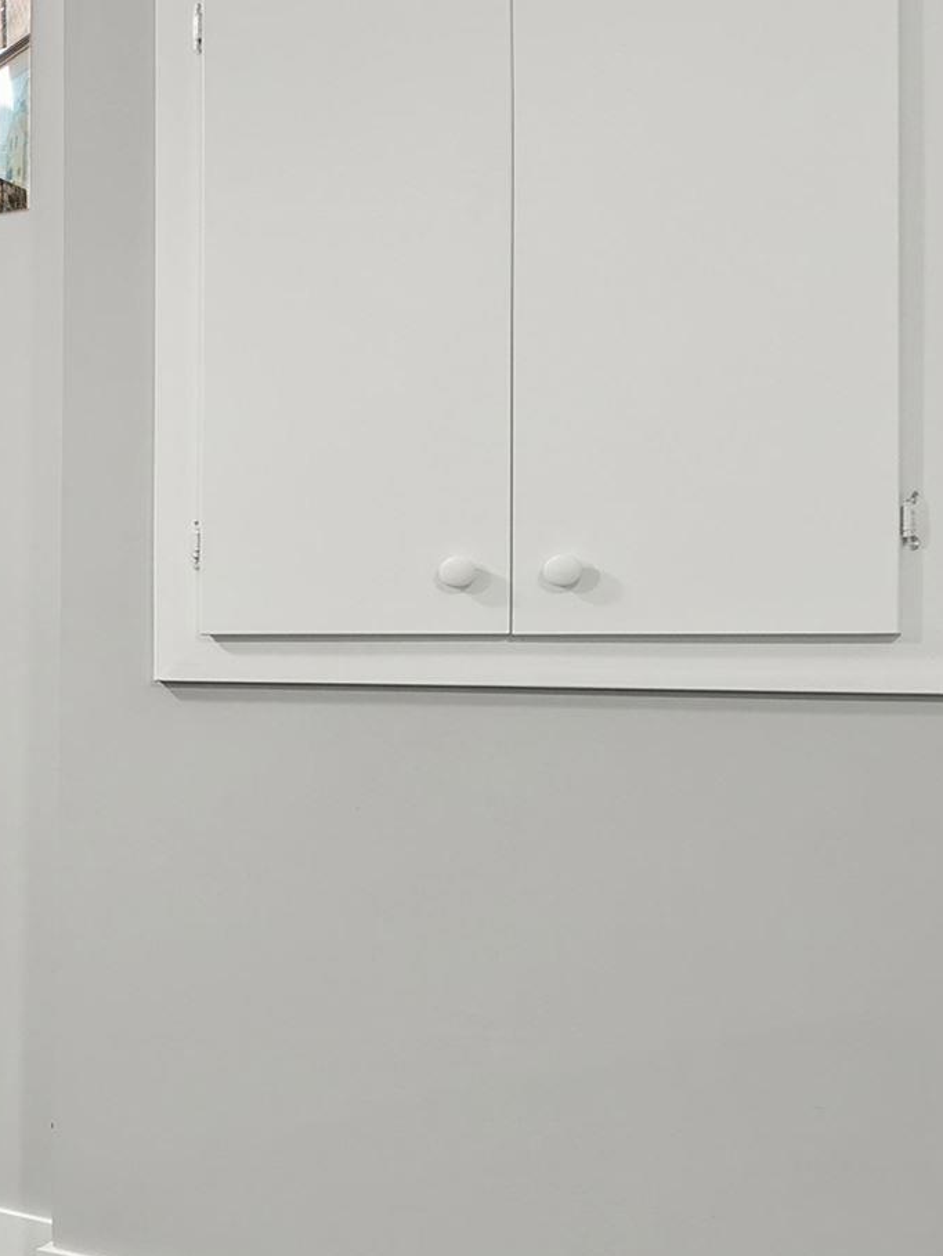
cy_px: 696
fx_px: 1888
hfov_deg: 17.6
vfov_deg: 36.8
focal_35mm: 52
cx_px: -1033
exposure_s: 3.2
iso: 100
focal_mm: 16
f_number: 8
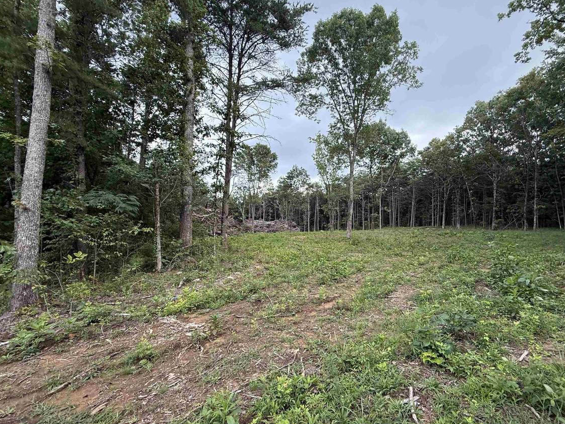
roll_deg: -0.7
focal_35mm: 16
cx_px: 314
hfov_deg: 94.1
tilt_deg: +3.2
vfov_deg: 78.1
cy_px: 221
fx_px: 261
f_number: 2.2
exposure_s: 1/224
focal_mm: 2.22
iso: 64
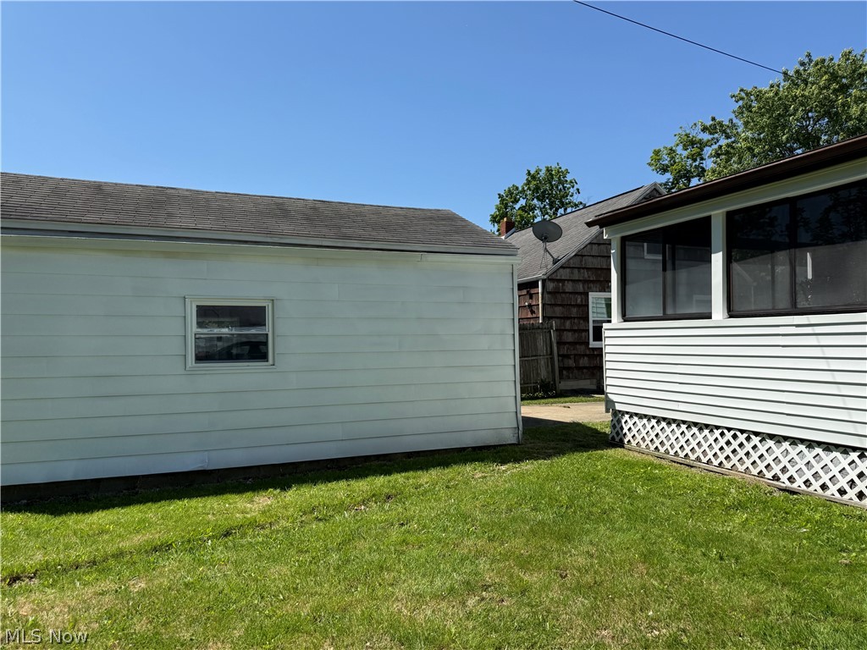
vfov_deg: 56.8
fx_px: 601
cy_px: 325
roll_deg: -0.6
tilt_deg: +3.8
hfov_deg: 71.6
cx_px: 434
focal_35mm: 24
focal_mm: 6.76
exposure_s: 1/4975
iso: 80
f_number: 1.78
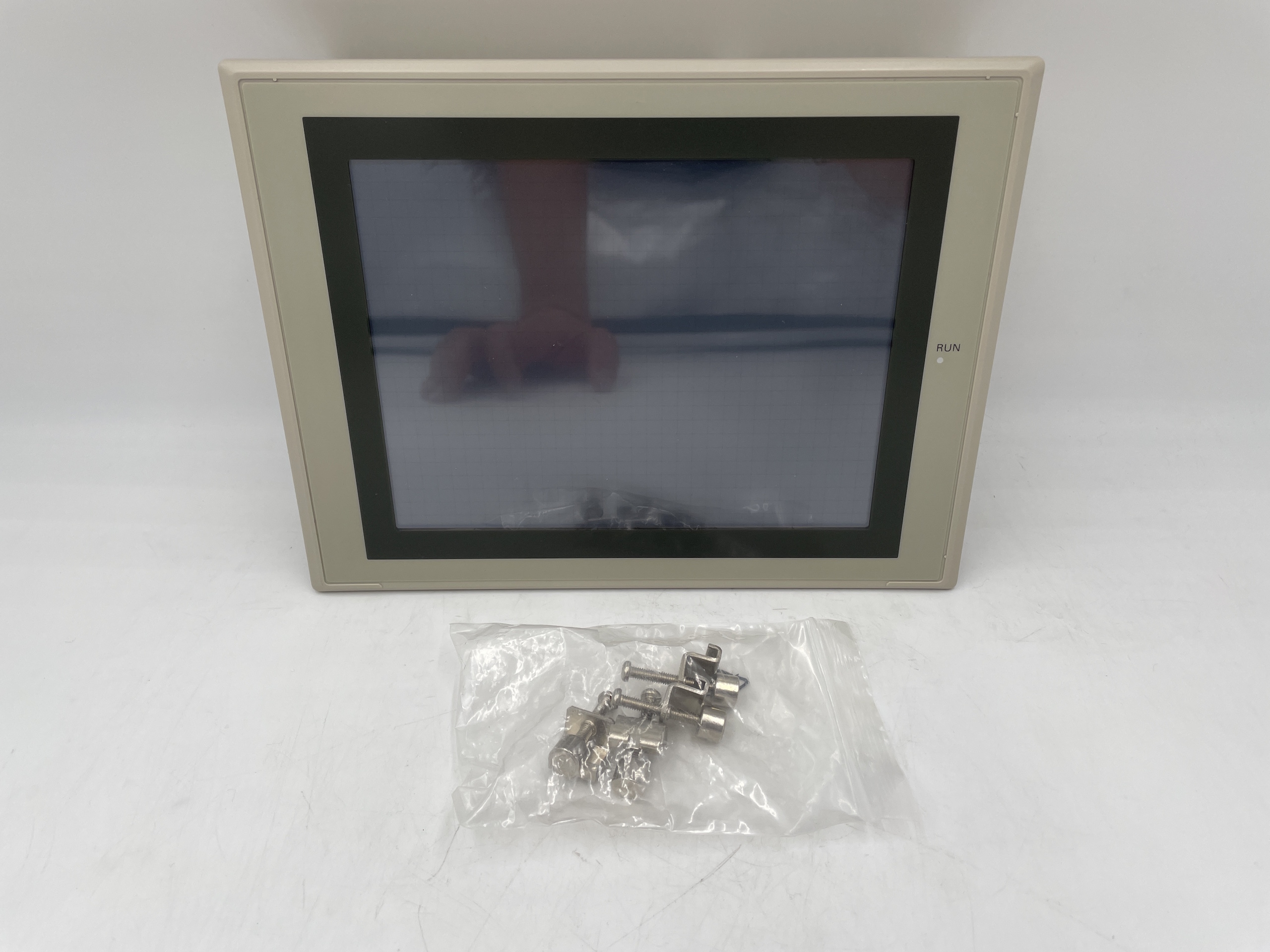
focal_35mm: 26
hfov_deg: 67.3
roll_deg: +0.6
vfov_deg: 53.1
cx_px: 635
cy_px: 476
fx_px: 954
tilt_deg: -38.1
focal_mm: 4.2
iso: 32
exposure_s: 1/473
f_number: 1.6
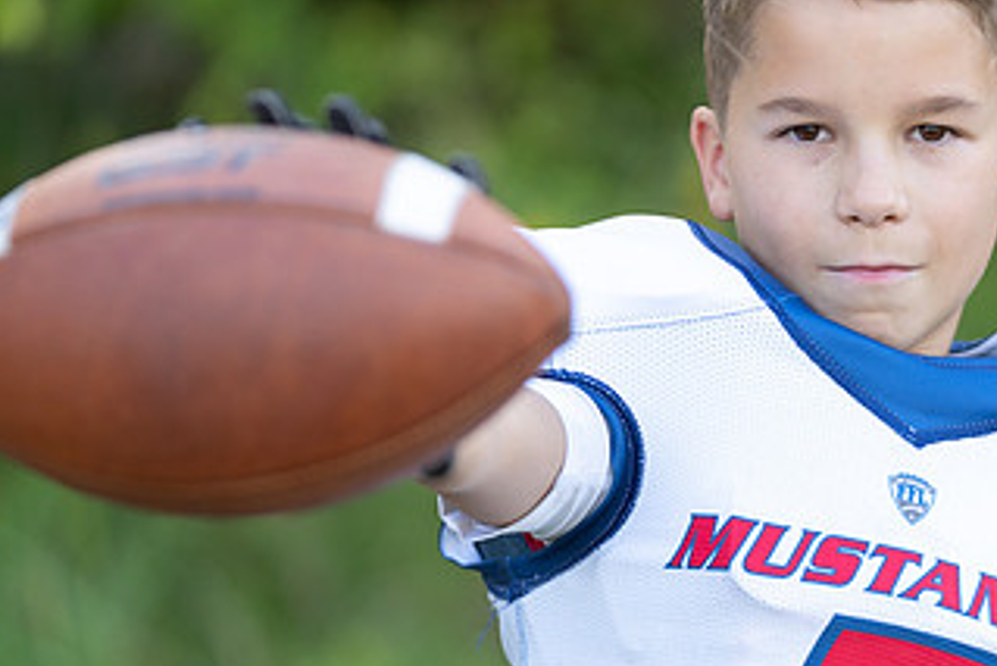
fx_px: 6455
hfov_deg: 8.8
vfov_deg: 5.9
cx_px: 819
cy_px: 439
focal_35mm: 233
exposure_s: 1/320
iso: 250
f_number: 2.8
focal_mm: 128
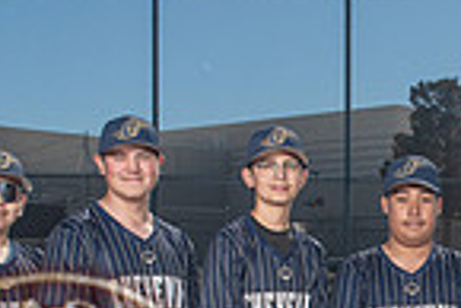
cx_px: 457
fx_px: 1436
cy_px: 364
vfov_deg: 12.0
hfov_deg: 17.8
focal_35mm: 112
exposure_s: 1/250
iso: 320
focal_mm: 27
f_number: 10
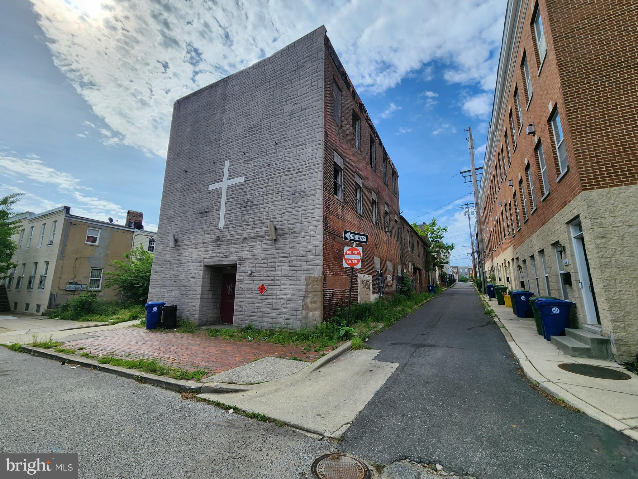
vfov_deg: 89.9
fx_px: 240
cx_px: 319
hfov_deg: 106.2
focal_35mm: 13
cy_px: 240
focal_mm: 2.2
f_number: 2.2
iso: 50
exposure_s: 1/3809
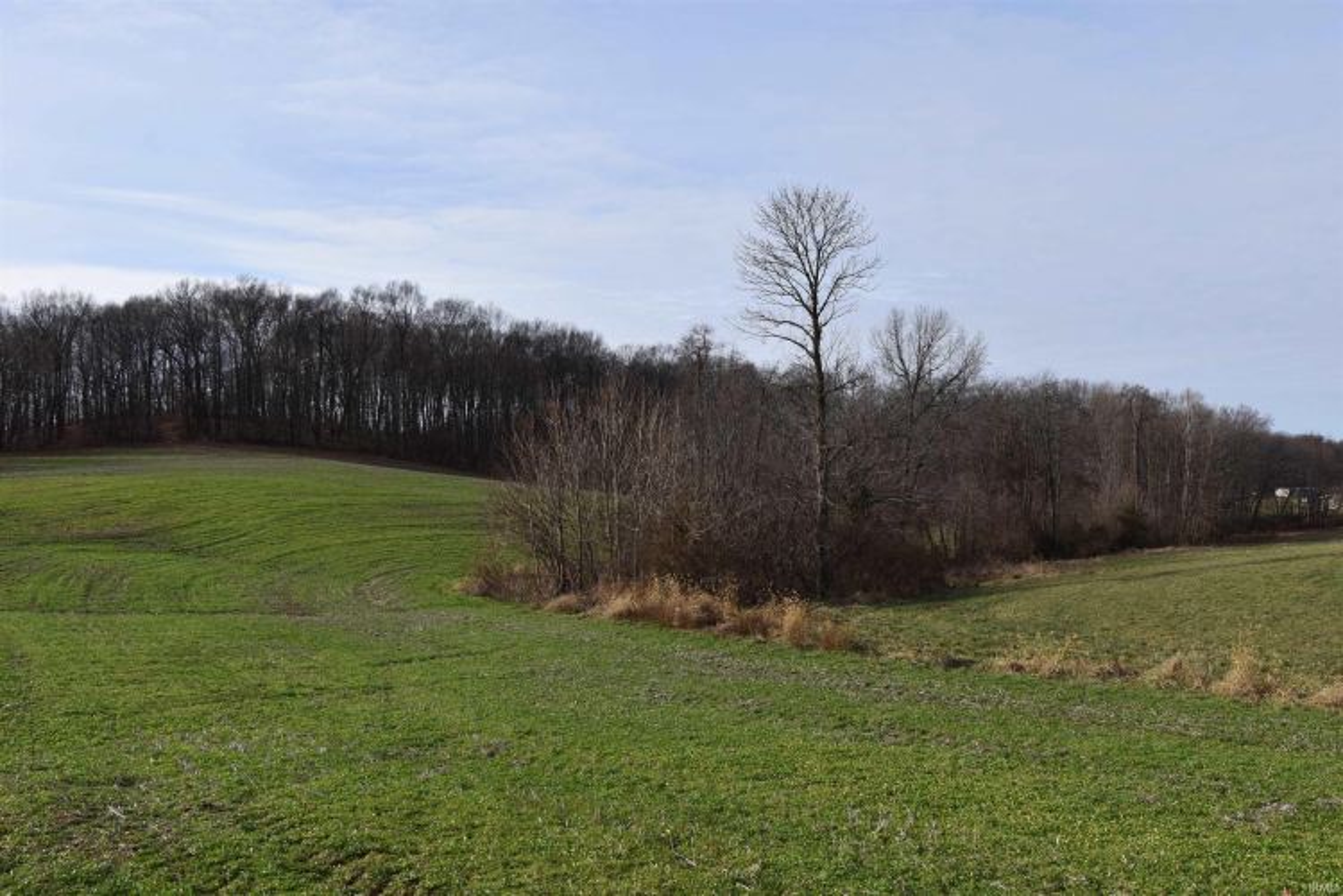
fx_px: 1119
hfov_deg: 61.9
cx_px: 672
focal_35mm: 30
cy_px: 448
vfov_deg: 43.6
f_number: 10
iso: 100
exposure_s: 1/200
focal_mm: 20
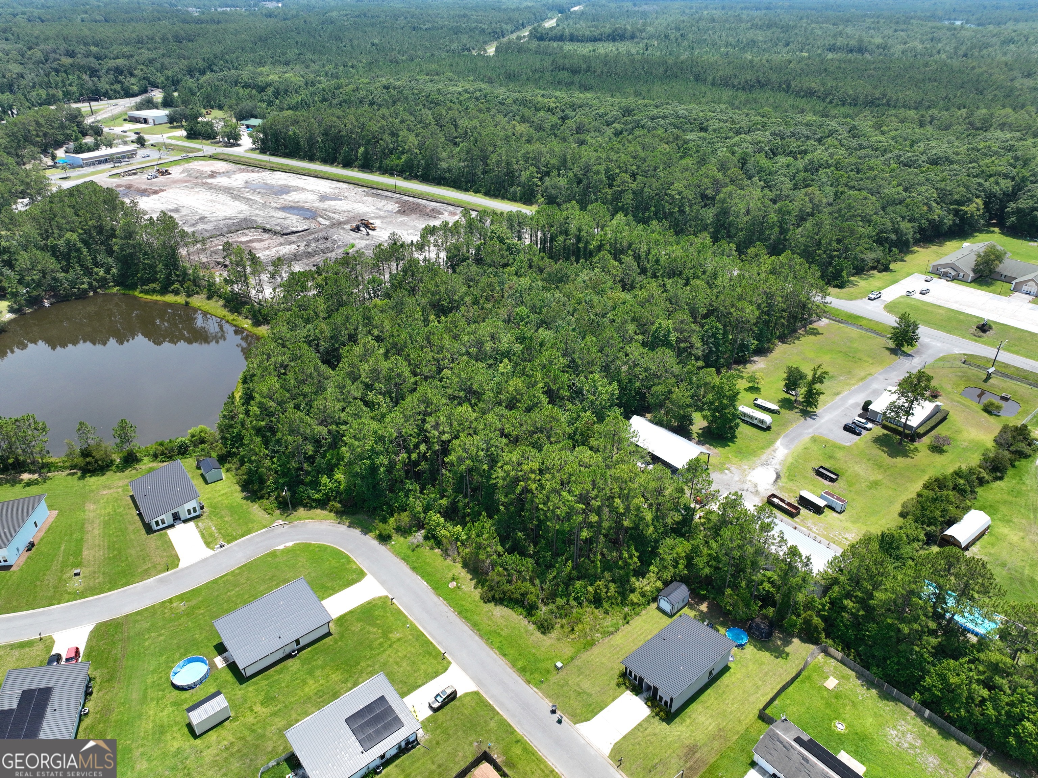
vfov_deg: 56.8
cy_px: 389
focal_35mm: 24
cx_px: 519
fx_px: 719
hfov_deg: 71.6
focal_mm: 12.29
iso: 120
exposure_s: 1/1250
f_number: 2.8
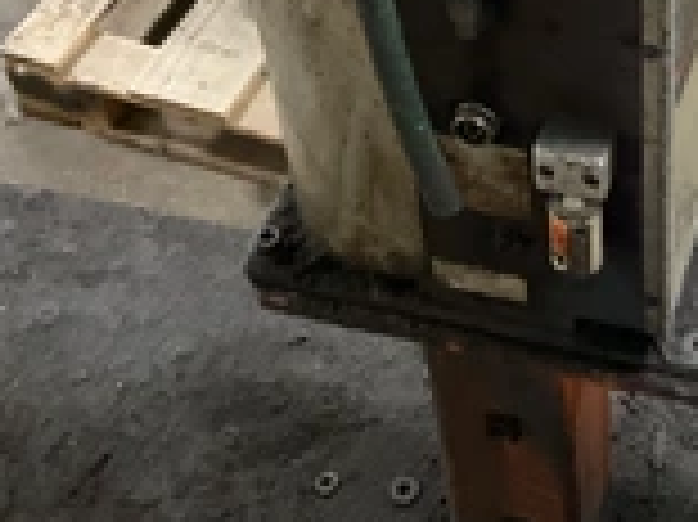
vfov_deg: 18.9
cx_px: 599
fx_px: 1511
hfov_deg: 25.4
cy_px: -40
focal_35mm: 75
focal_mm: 3
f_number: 1.8
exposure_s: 1/30
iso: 400
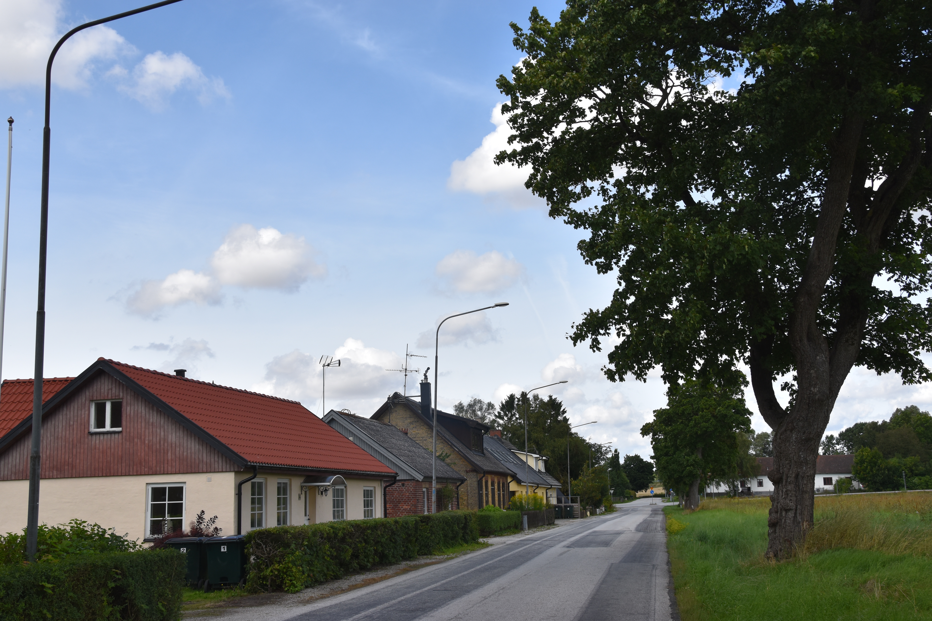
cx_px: 466
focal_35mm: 39
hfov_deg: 49.6
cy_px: 310
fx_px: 1010
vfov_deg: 34.2
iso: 200
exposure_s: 1/400
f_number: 10
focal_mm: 26
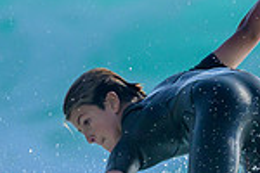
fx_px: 30670
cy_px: 382
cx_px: 361
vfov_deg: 0.3
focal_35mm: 4247
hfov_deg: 0.5
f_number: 6.3
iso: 180
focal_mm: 800
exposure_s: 1/2000
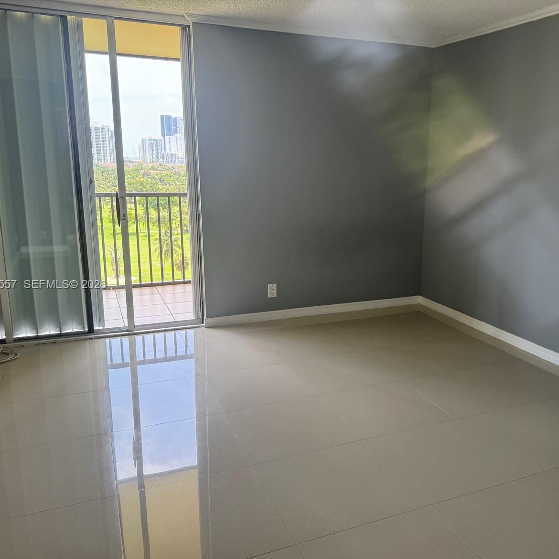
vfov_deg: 55.6
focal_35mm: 29
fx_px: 530
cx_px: 340
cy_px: 285
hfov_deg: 55.2
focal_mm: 6.76
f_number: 1.78
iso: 100
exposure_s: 1/142
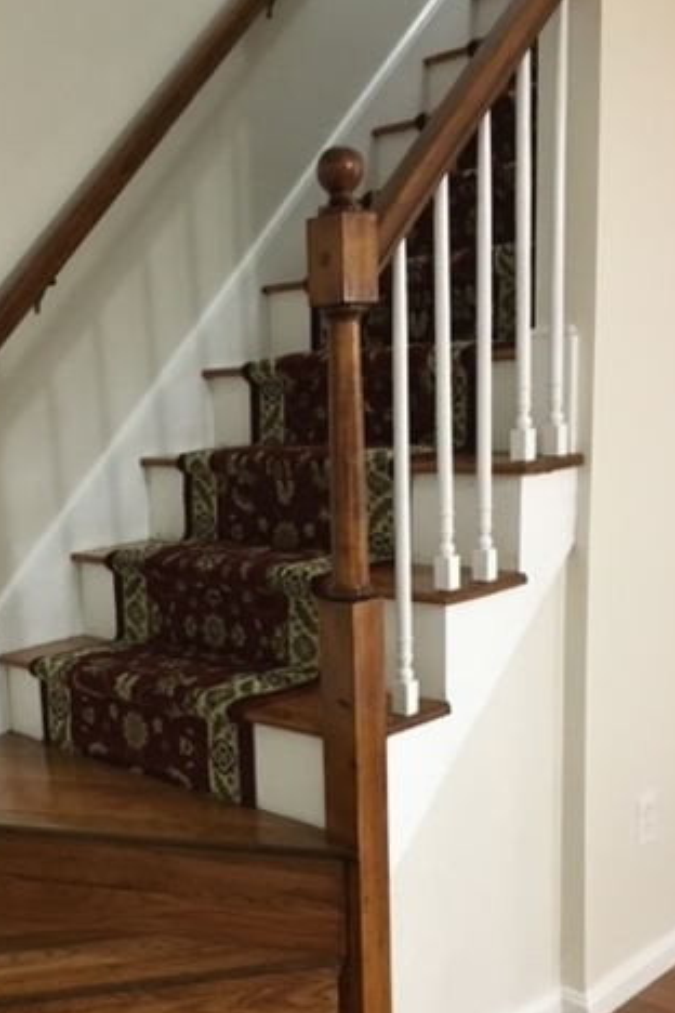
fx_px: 1209
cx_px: 167
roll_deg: +2.6
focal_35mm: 43
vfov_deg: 44.7
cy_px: 683
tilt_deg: -13.0
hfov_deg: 30.6
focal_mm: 4.15
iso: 250
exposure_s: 1/15
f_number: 2.2
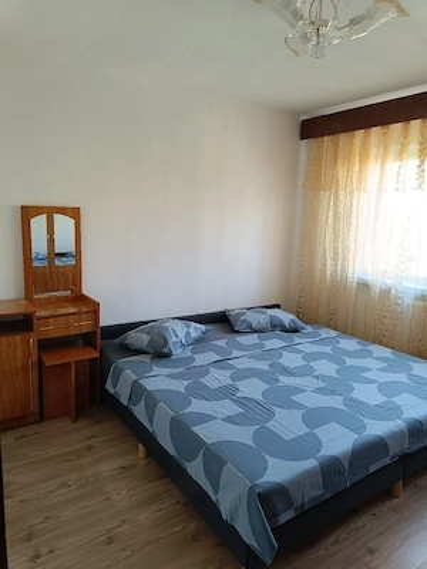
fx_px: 395
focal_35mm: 24
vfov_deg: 71.6
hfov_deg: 56.8
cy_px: 284
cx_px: 214
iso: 583
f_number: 1.88
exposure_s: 1/100
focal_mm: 5.59
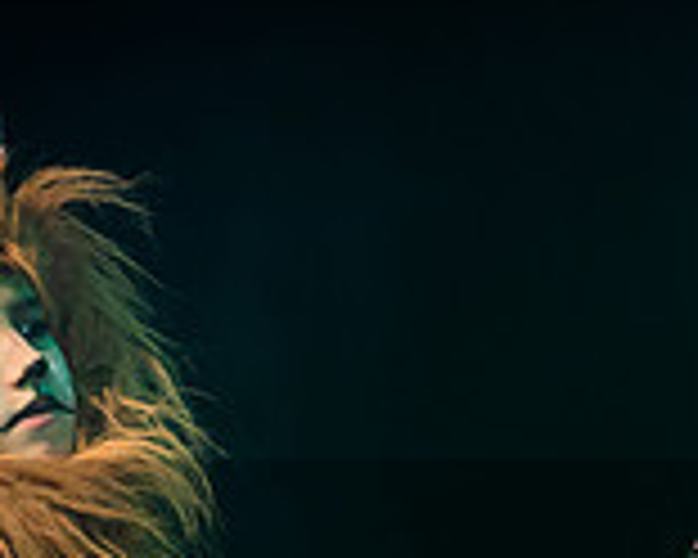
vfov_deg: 2.0
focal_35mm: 762
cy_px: 764
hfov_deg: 2.5
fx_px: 15741
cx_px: 824
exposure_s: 1/125
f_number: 3.5
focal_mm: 200
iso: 2000
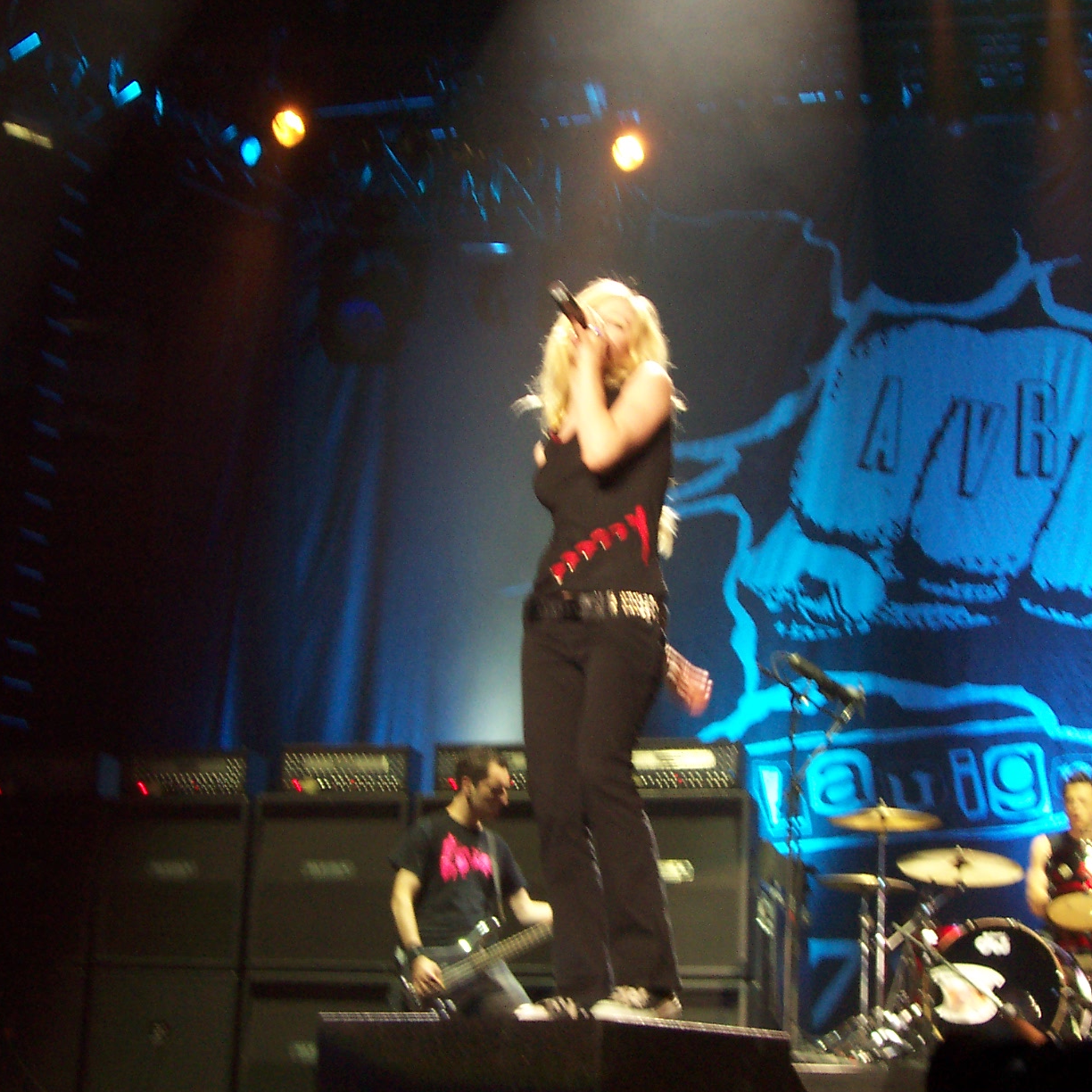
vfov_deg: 31.1
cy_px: 540
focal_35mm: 55
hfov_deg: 31.1
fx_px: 1963
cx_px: 600
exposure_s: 1/45
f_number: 3
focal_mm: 7
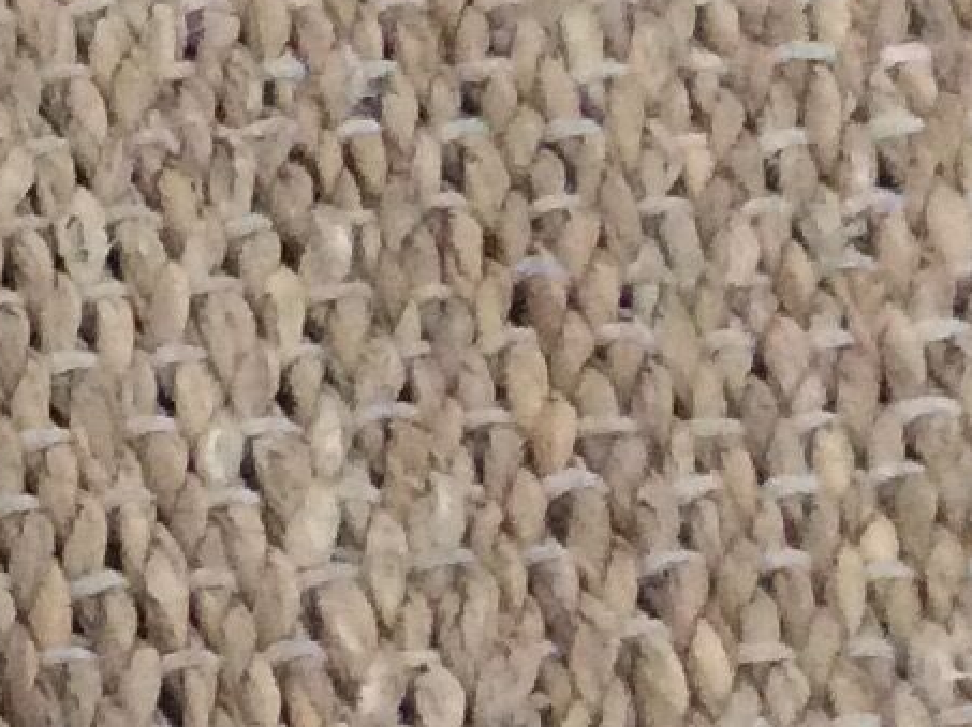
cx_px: -1680
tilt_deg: -49.2
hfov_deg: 9.2
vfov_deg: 8.1
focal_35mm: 183
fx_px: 5134
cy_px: 744
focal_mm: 3.3
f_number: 2.4
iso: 250
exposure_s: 1/25
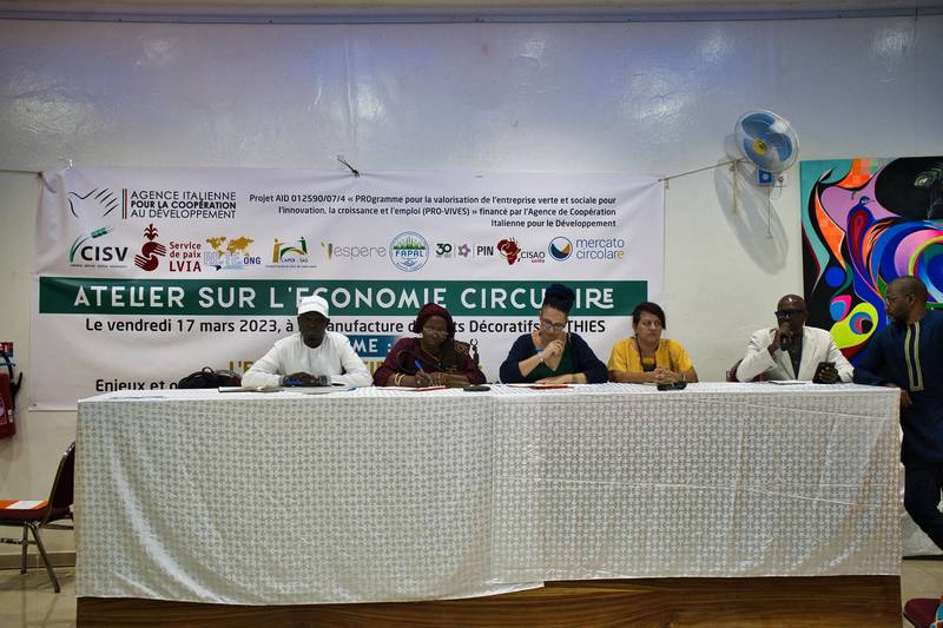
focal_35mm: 41
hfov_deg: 47.4
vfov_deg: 32.6
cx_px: 472
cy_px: 314
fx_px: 1074
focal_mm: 41
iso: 640
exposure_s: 1/100
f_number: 4.5
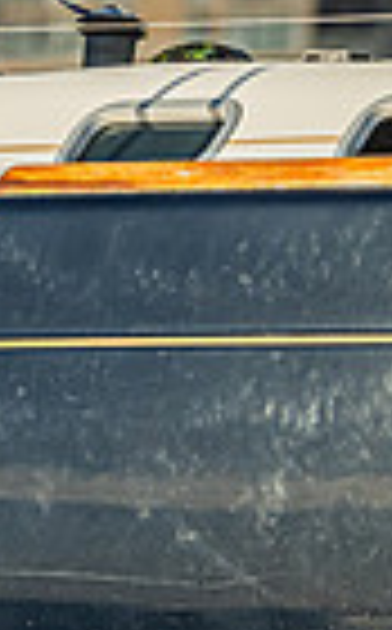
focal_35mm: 1495
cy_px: -187
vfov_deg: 1.4
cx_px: -586
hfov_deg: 0.9
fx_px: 25660
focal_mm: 270
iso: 400
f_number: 5.6
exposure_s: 1/5000
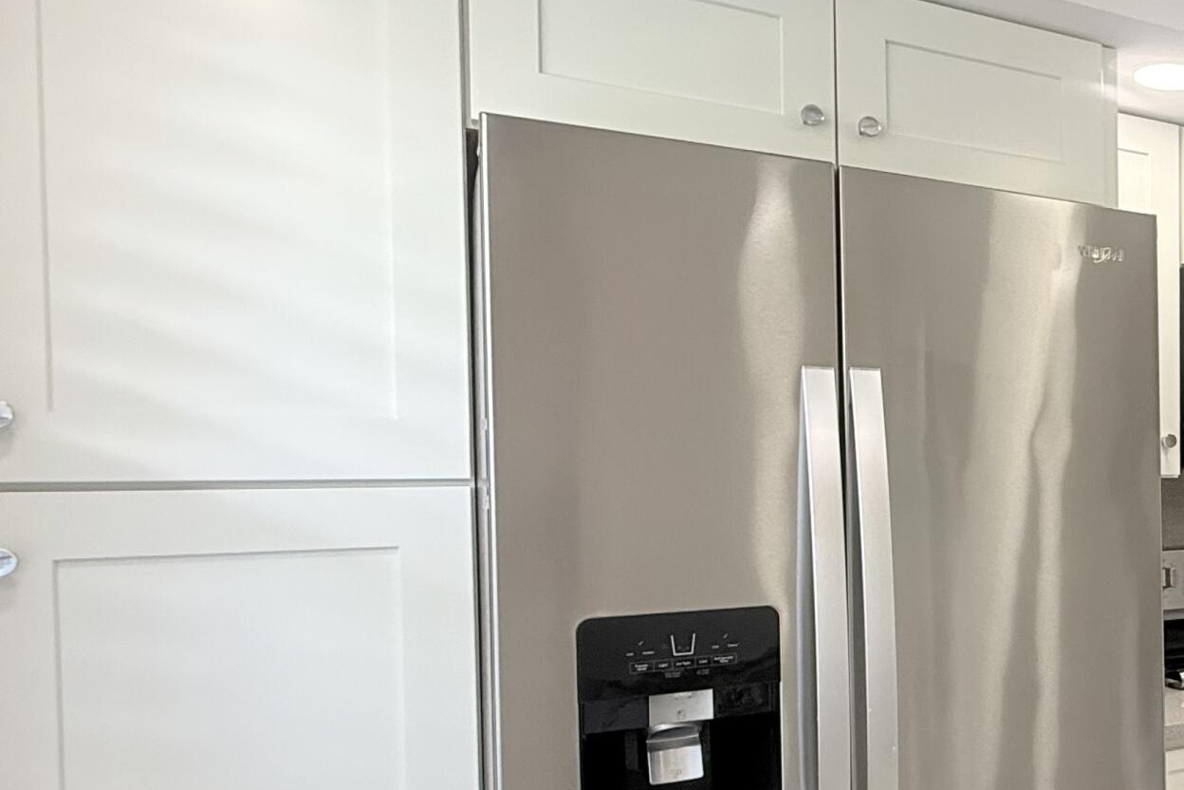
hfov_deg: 43.1
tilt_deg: -0.9
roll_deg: +0.5
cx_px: 1286
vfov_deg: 37.6
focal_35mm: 35
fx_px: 1151
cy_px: 500
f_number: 2.2
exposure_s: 1/120
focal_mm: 2.22
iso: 160
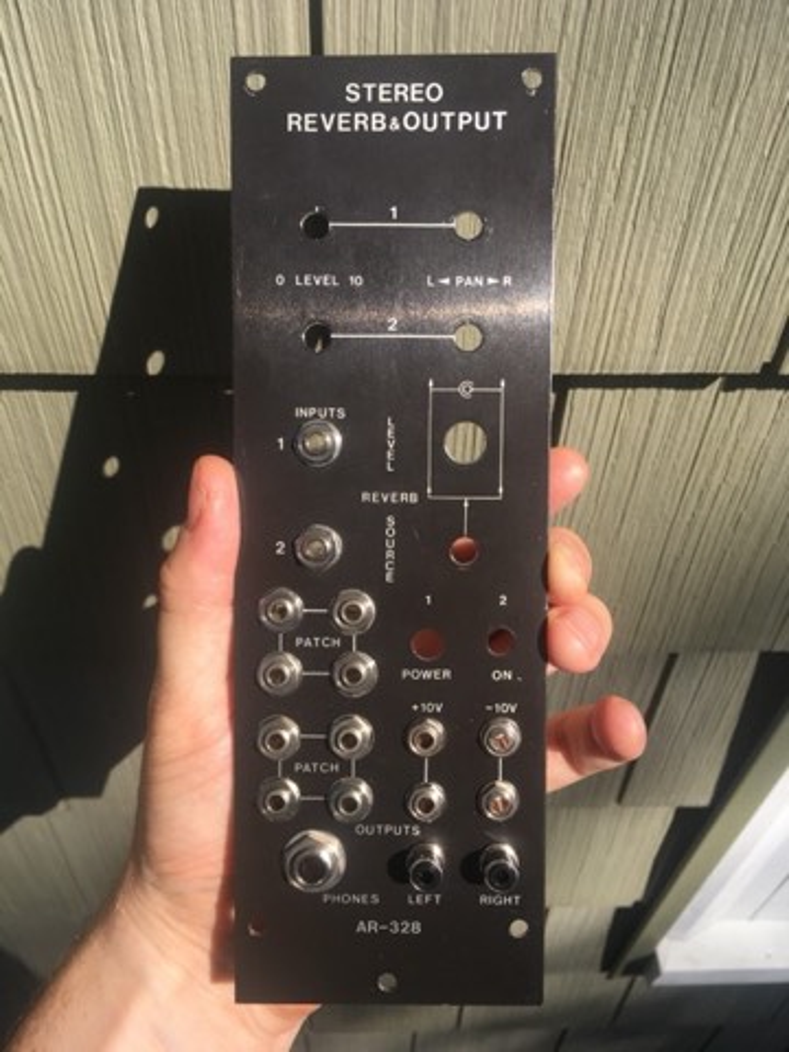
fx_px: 881
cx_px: 394
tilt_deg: -49.6
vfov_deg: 61.7
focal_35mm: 29
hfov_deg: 48.2
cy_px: 526
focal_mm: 4.15
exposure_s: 1/927
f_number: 2.2
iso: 25
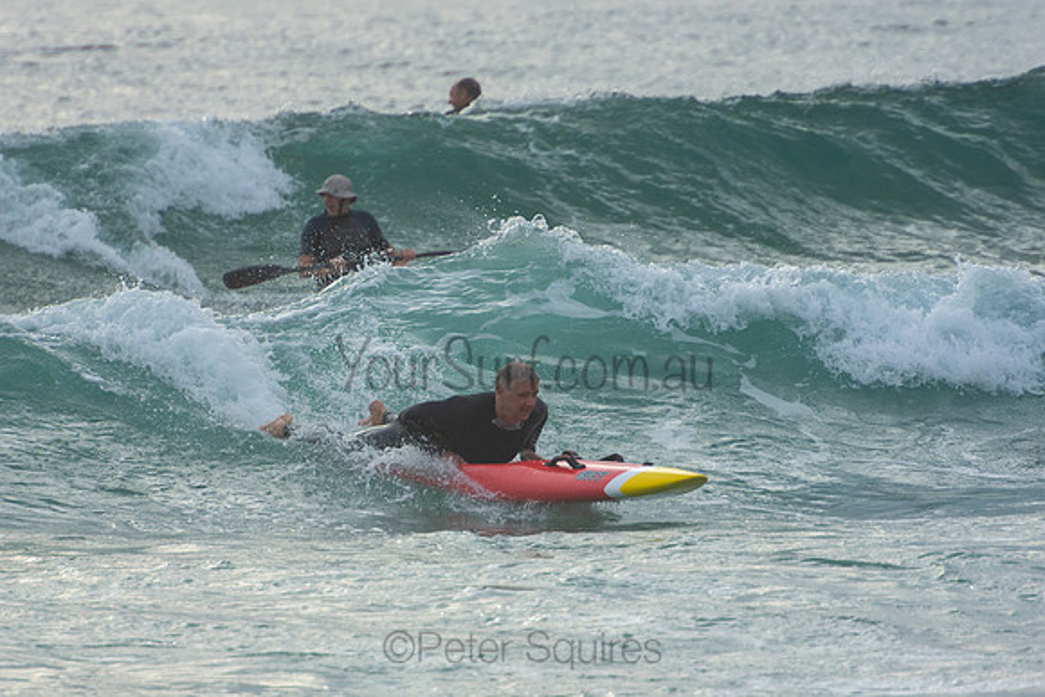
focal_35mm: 600
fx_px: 17420
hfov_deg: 3.4
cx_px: 522
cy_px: 348
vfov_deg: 2.3
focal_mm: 400
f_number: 5.6
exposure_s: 1/1000
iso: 320
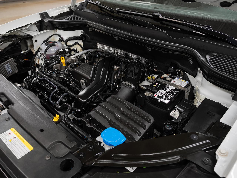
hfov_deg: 67.4
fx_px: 178
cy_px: 89
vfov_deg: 53.1
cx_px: 118
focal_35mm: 26
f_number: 7.1
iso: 100
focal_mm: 24
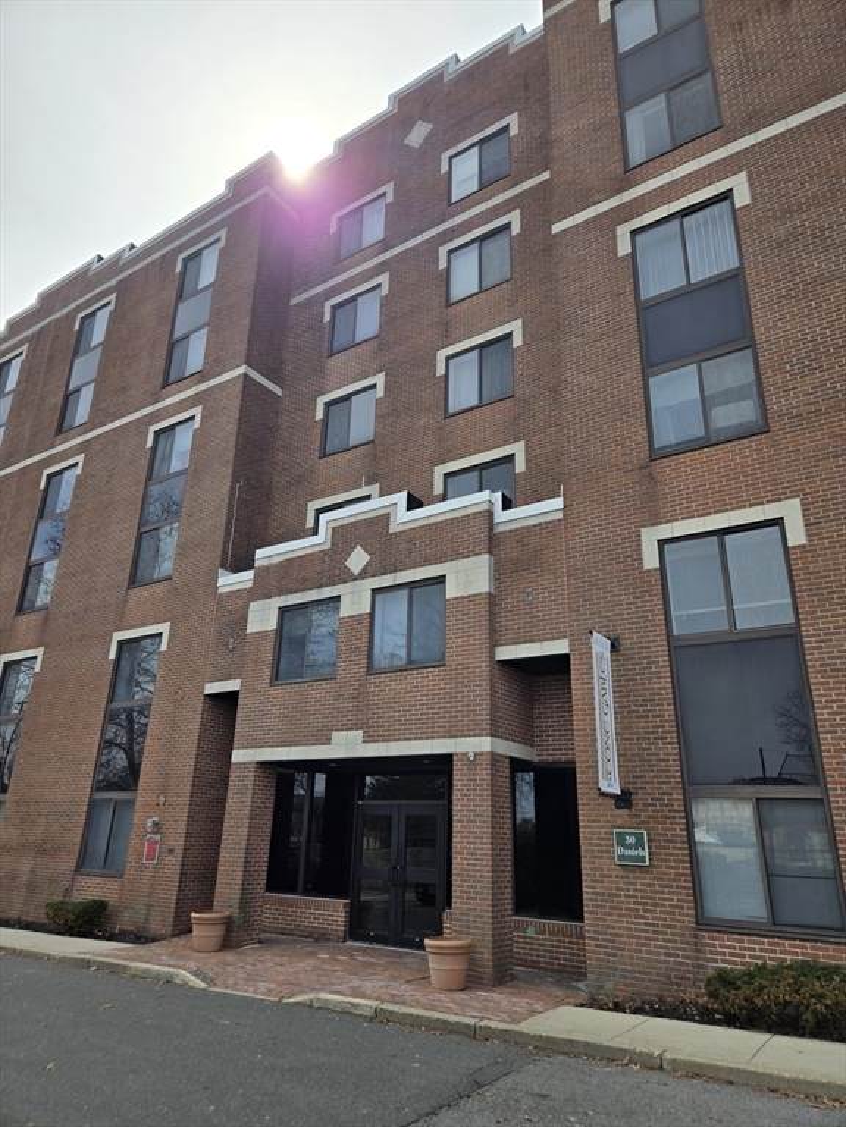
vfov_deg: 73.9
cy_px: 564
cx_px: 423
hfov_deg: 58.9
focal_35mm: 23
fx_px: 749
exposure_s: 1/2752
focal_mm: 5.4
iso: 25
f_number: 1.8
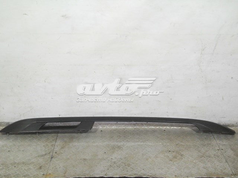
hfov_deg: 45.8
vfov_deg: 35.1
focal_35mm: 41
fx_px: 282
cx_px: 119
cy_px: 89
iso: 160
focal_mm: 6.72
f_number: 3.1
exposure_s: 1/30
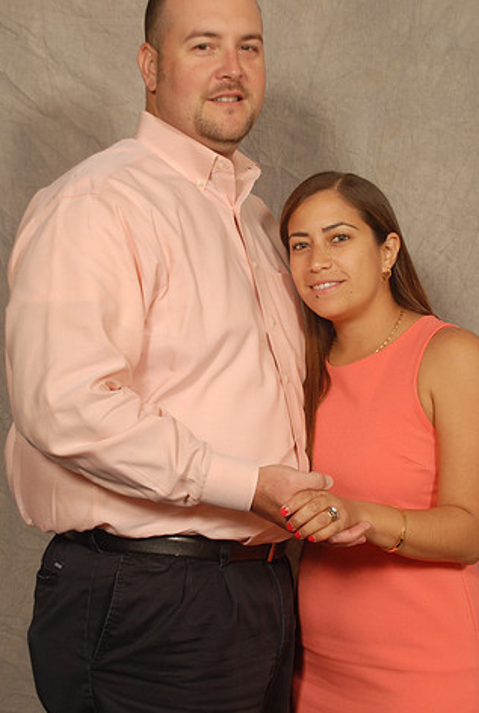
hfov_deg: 19.6
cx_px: 247
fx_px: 1390
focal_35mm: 70
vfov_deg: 28.8
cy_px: 364
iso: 200
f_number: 5.6
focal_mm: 38
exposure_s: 1/125
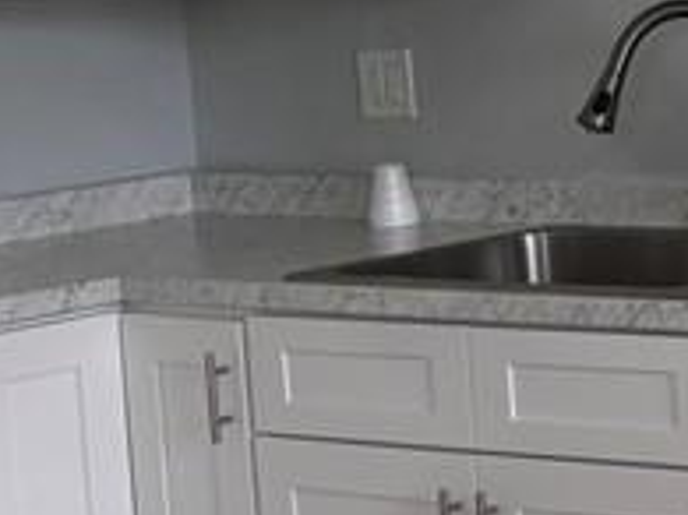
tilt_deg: -5.6
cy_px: 78
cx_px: 1401
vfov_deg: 11.7
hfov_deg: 13.3
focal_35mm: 126
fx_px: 2503
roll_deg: +2.0
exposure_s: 1/121
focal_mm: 6.76
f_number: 1.78
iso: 100
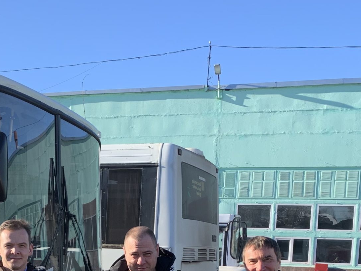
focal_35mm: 61
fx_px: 636
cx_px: 96
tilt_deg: -5.4
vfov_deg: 22.4
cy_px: 310
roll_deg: -3.1
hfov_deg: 31.2
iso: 25
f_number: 1.8
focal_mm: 4.25
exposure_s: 1/903
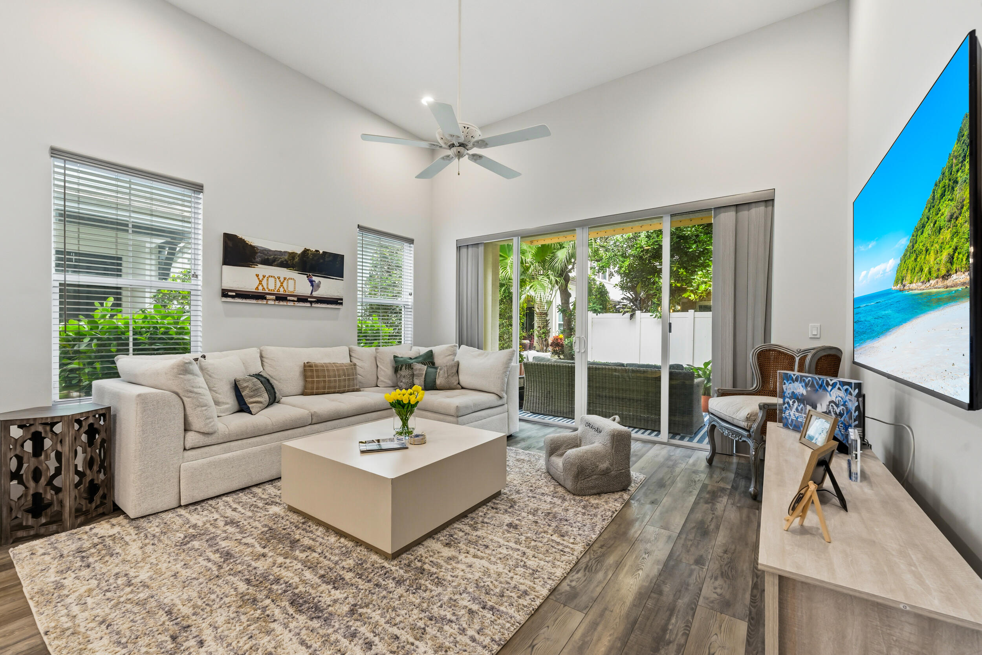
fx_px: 382
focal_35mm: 14
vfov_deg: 81.2
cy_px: 328
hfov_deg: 104.3
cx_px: 491
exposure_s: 1/3
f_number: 9
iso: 250
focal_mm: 14
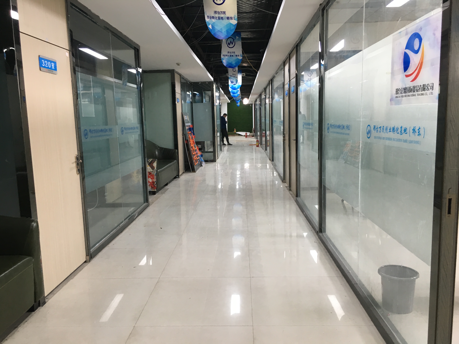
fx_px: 385
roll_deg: +1.3
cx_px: 230
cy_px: 172
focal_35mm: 29
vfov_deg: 48.2
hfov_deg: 61.7
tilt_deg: -7.7
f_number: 2.2
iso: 100
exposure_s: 1/33
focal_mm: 4.15
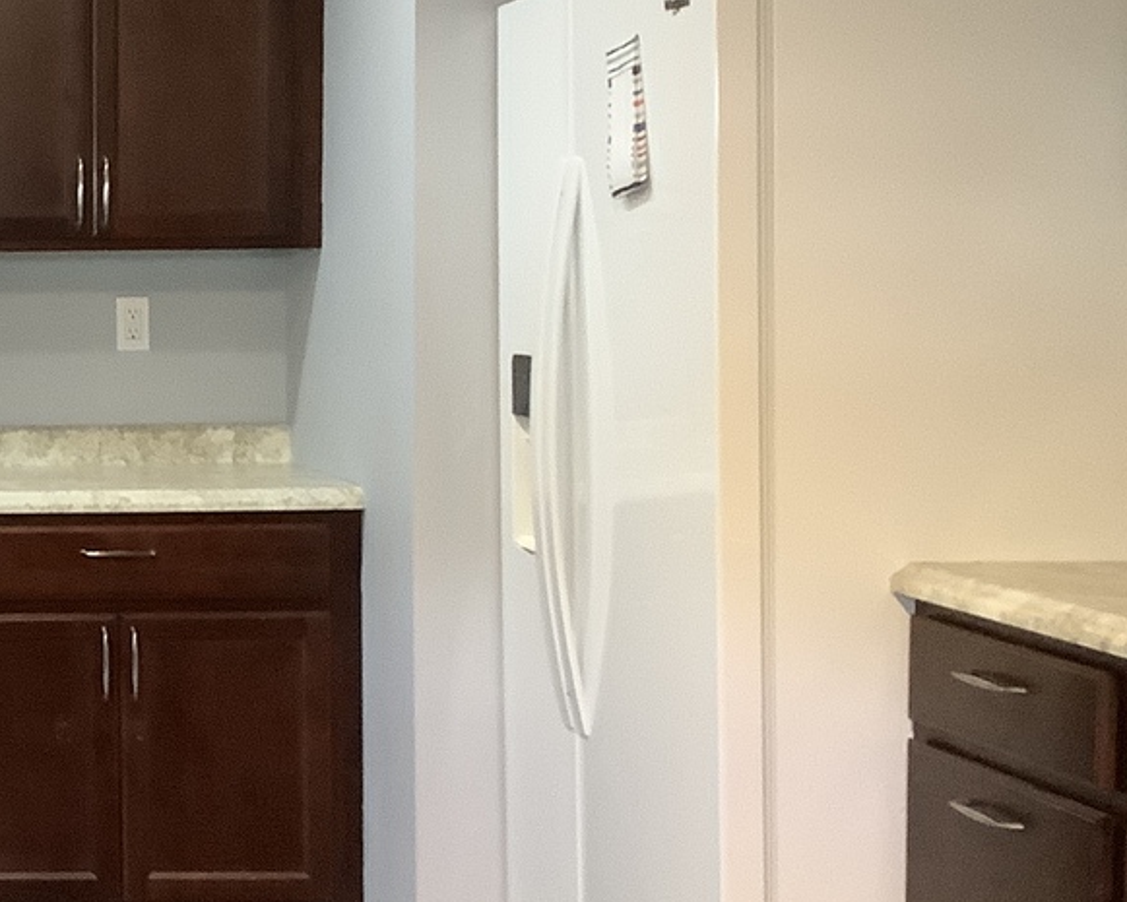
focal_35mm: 75
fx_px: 2502
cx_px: -260
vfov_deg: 20.4
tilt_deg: -5.2
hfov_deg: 23.1
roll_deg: +0.0
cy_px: 376
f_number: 2.4
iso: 400
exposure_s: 1/30
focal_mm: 3.3
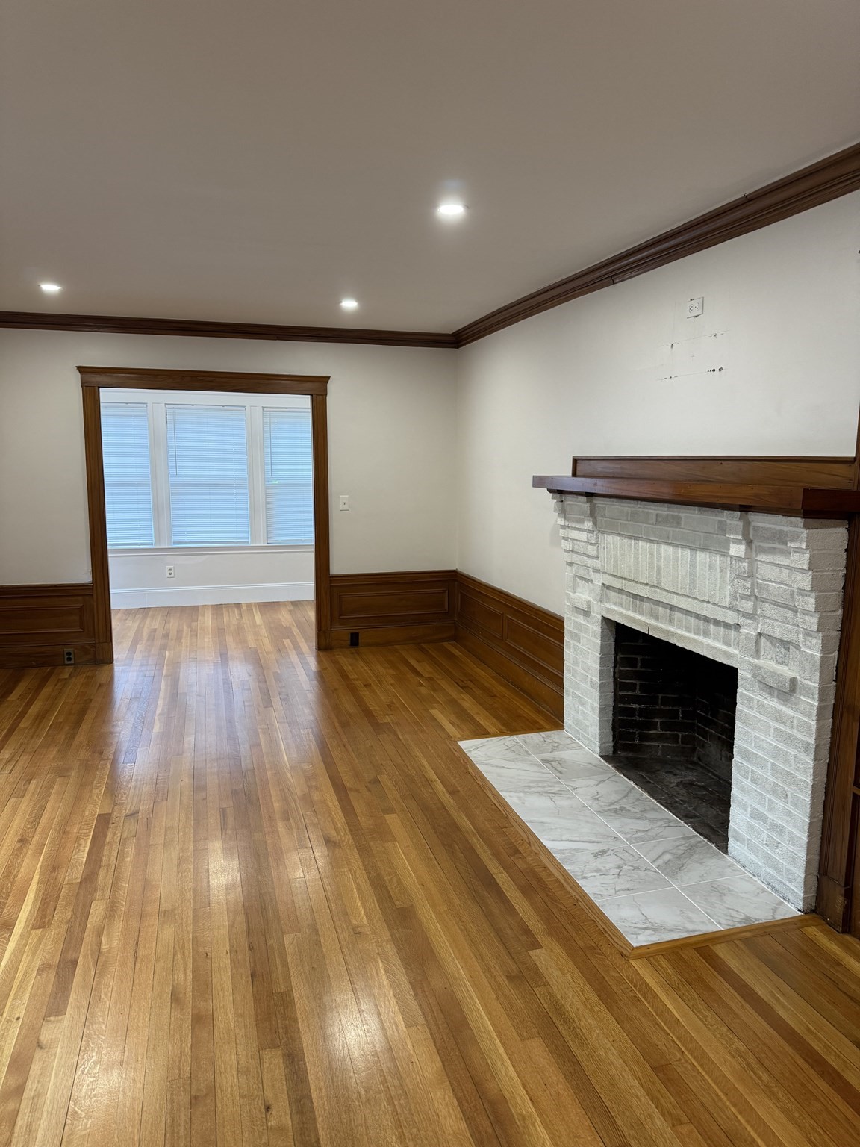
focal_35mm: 24
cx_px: 430
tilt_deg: -9.4
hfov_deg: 56.8
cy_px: 574
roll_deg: -0.2
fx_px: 795
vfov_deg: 71.6
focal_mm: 6.76
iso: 160
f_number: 1.78
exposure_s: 1/60
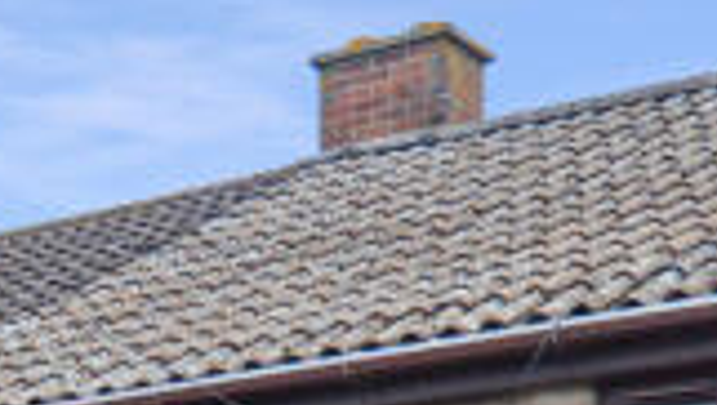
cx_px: 183
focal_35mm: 129
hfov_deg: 16.5
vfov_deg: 8.5
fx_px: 2461
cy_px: 997
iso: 800
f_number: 9
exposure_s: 1/320
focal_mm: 13
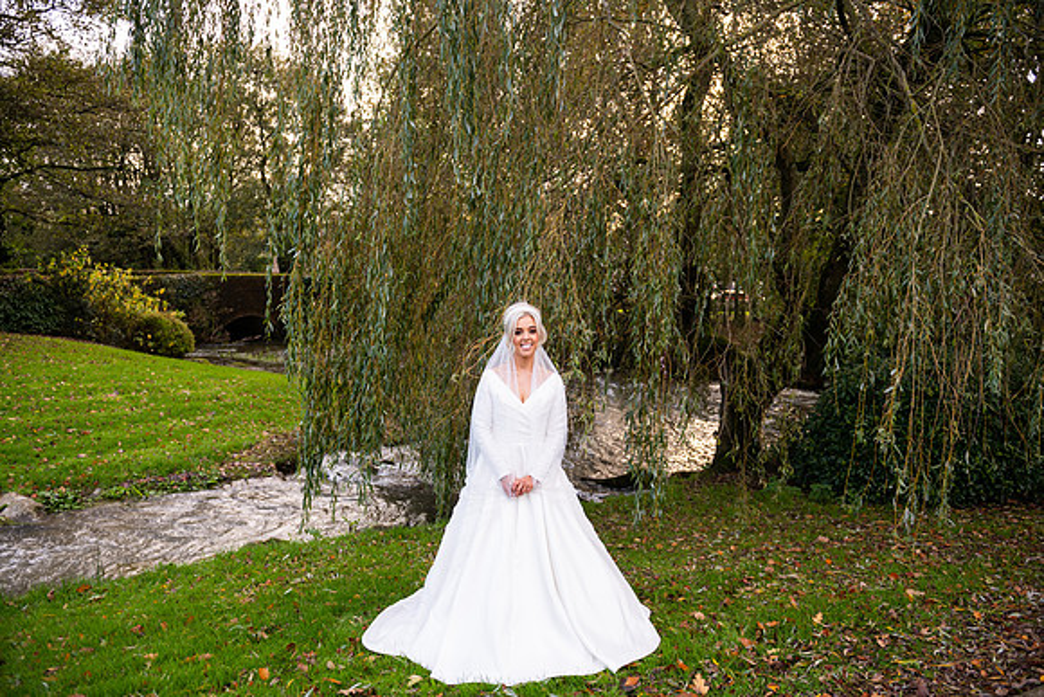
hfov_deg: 73.7
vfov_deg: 53.2
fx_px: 696
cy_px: 348
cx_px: 522
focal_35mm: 24
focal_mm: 24
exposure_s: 1/160
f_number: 3.5
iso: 160
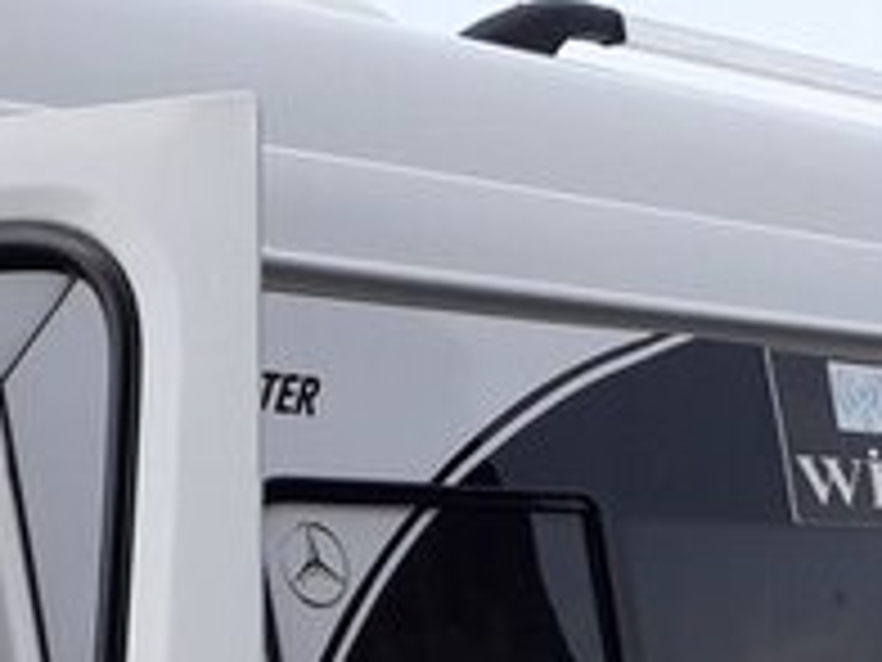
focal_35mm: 91
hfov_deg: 21.5
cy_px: 1029
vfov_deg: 14.9
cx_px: 522
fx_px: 2319
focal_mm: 3.6
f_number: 1.9
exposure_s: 1/882
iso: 40
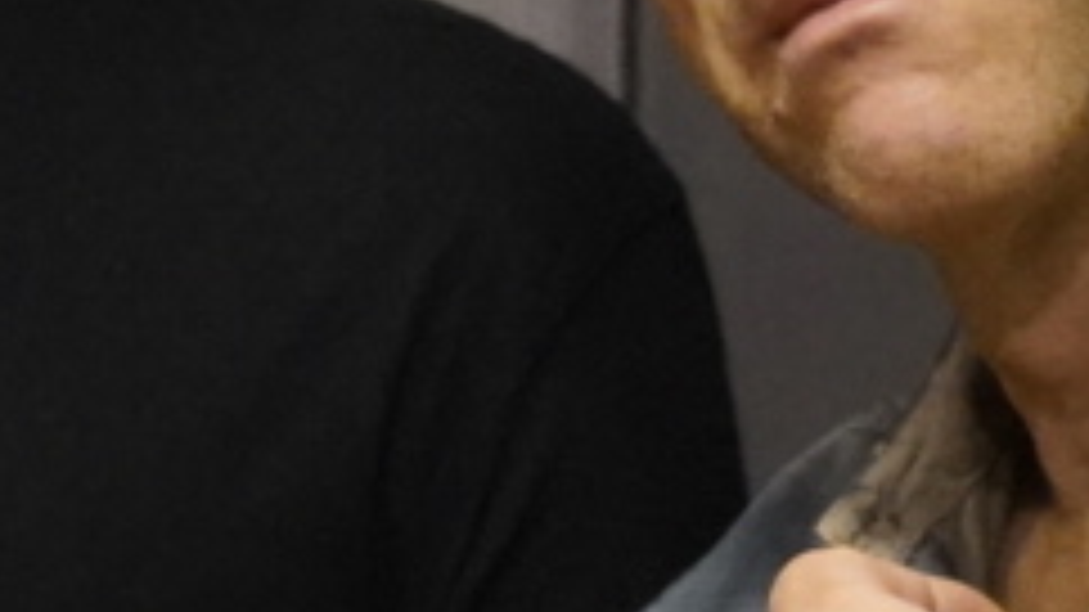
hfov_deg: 6.4
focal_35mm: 336
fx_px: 9700
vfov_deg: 3.6
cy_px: 972
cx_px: -378
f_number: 4
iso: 12800
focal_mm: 48
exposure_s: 1/100
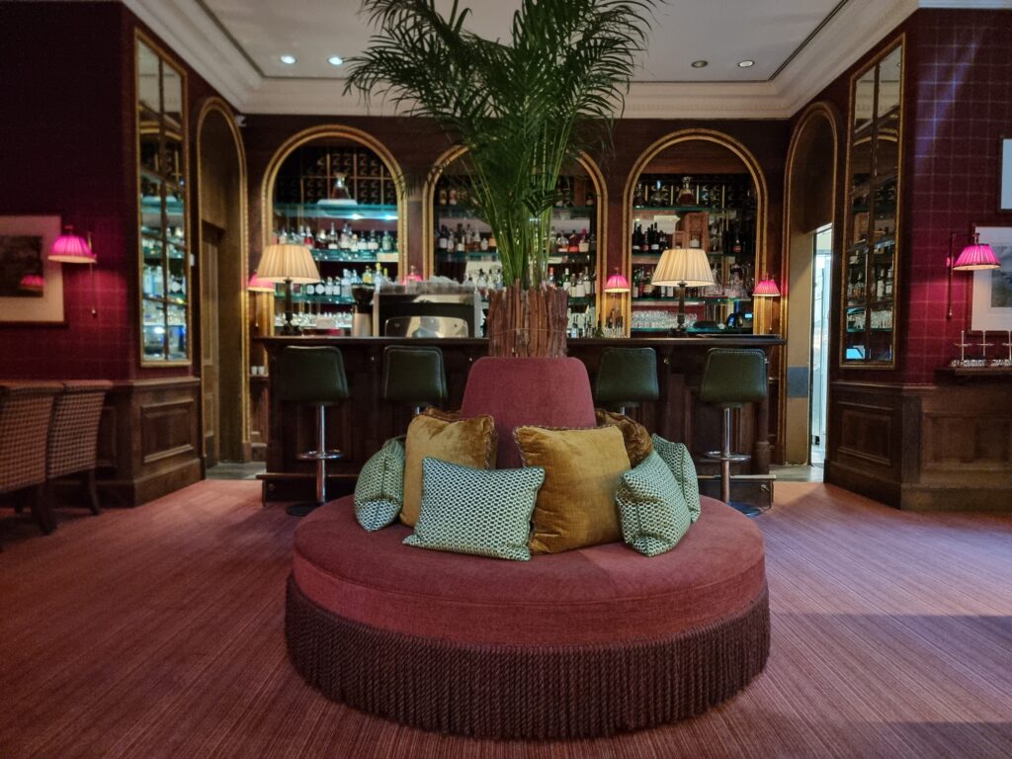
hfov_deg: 71.6
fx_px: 702
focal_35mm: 24
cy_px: 380
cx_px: 506
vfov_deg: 56.8
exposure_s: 1/25
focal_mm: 6.7
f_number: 1.8
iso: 1000
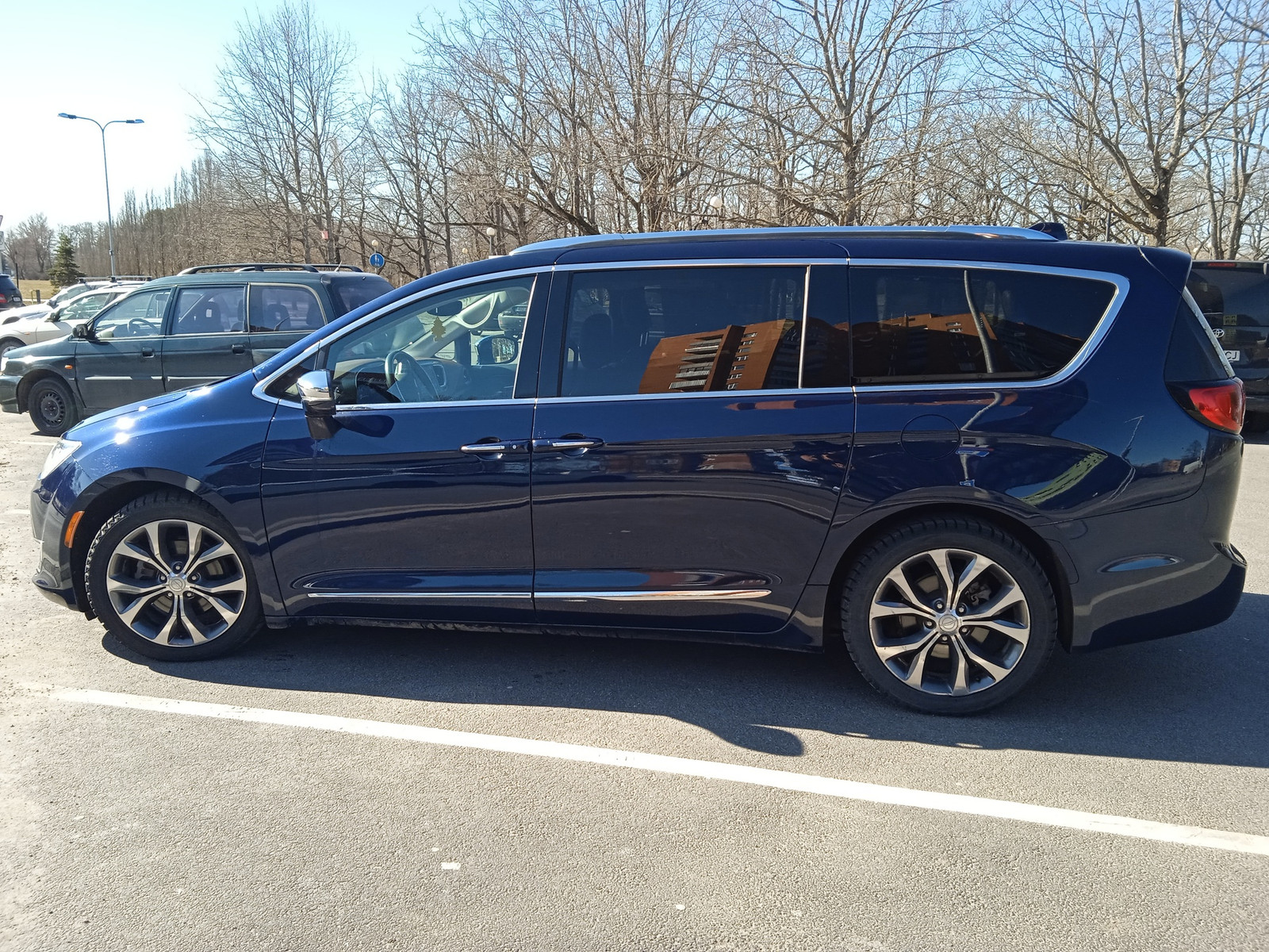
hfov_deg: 63.4
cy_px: 476
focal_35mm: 28
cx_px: 634
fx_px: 1026
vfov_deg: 49.7
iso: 100
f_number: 2.2
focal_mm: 3.43
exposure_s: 1/341
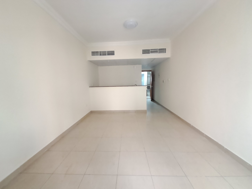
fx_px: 95
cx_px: 126
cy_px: 94
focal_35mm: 13
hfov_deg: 106.2
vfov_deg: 89.9
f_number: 2.2
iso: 640
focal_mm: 1.13
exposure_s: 1/25
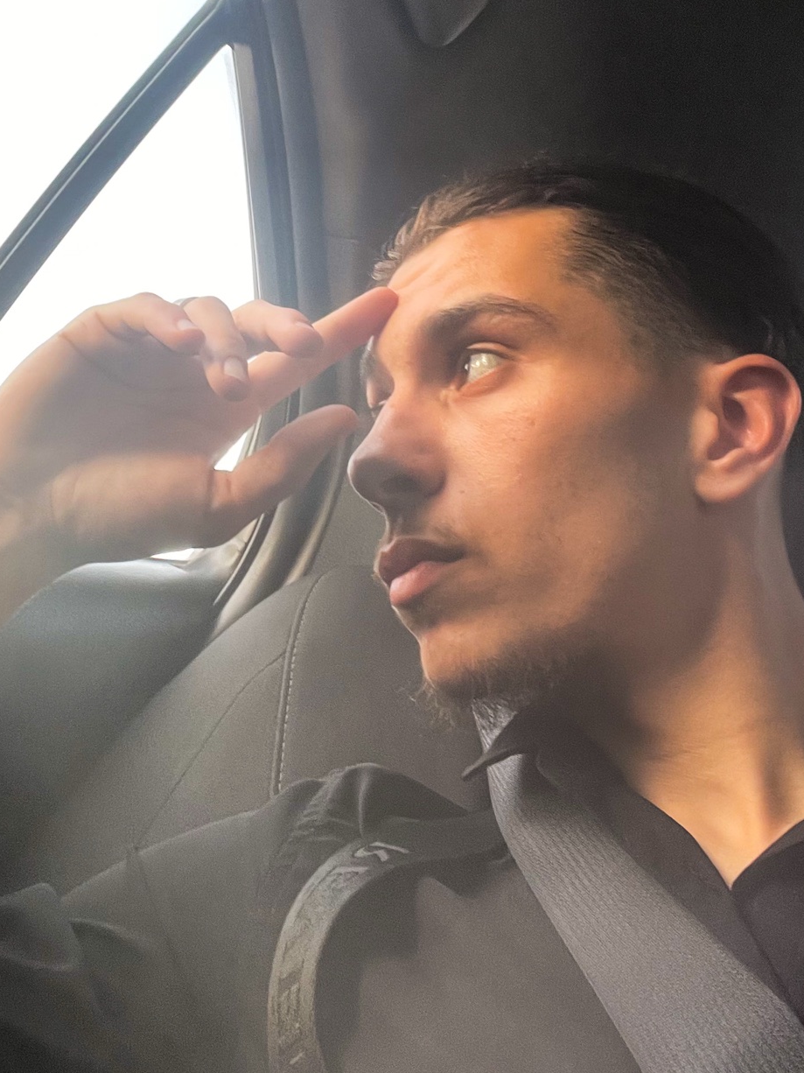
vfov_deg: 39.2
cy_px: 250
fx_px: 1456
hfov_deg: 30.8
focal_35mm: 47
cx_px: 345
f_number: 2.2
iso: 100
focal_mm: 2.71
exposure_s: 1/90
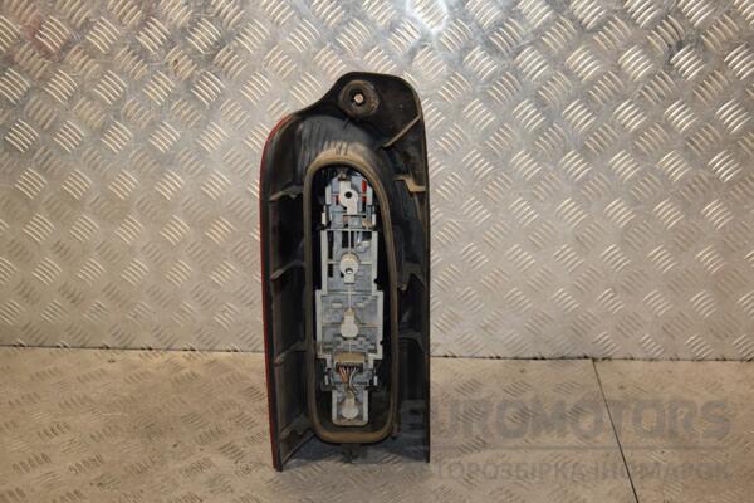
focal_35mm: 42
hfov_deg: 46.4
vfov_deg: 31.9
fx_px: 880
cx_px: 377
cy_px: 252
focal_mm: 28
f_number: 5.6
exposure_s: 1/200
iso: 800
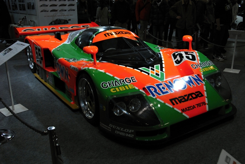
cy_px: 82
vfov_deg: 37.0
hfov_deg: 53.1
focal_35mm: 36
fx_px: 245
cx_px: 122
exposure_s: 1/180
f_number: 7.1
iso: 400
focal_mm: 24
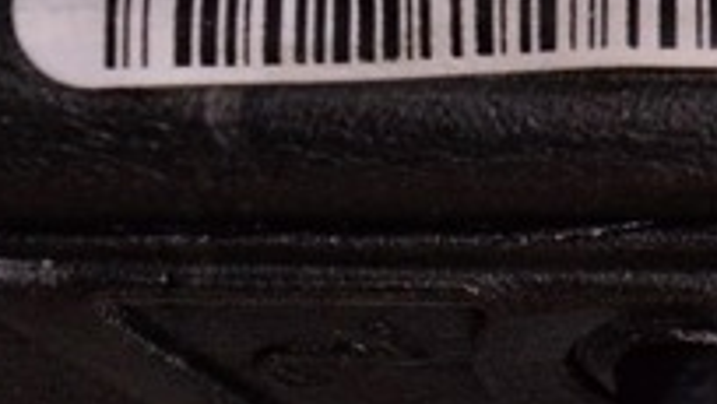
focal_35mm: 271
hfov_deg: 7.9
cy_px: -244
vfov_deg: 4.5
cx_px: 963
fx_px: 5148
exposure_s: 1/125
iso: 1600
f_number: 8
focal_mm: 55
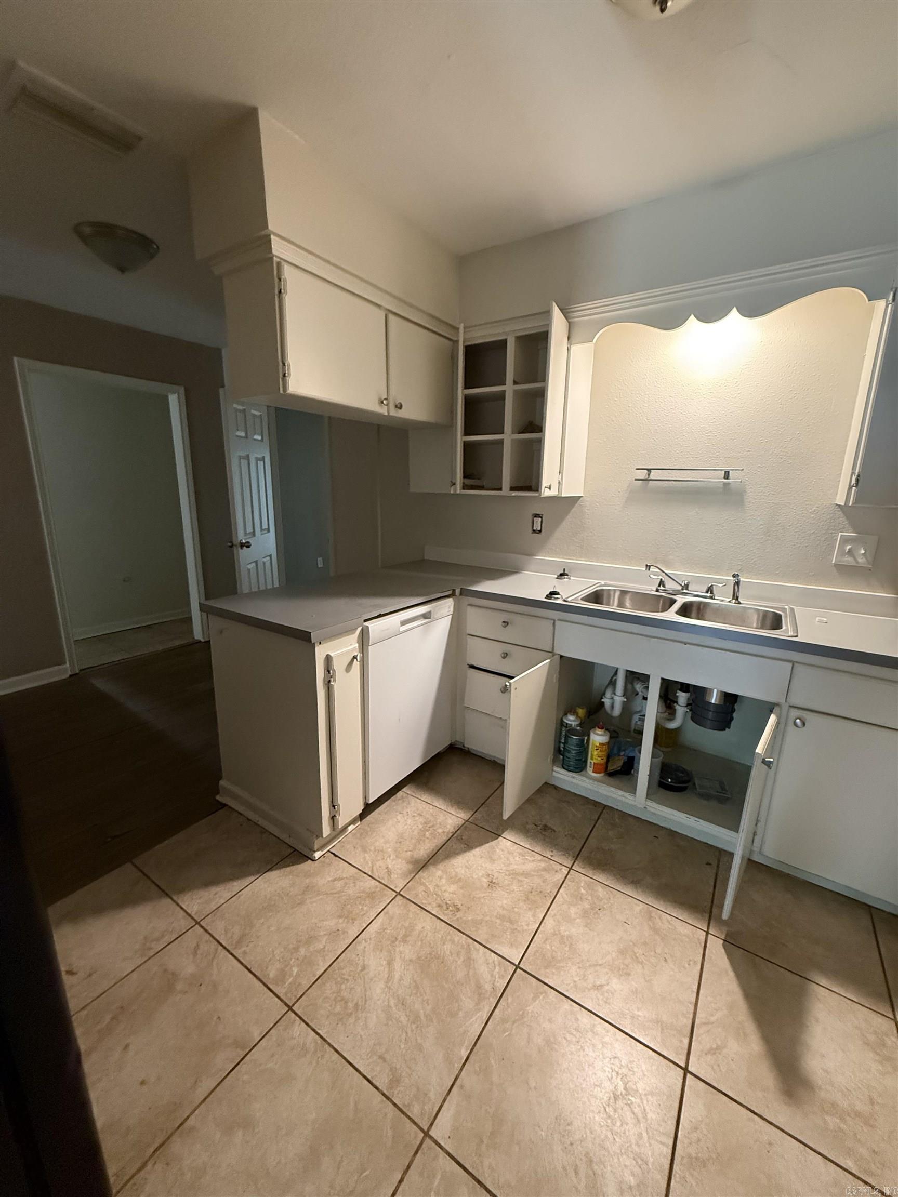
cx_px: 449
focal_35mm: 14
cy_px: 598
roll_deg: -0.7
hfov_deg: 85.7
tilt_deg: -12.6
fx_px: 484
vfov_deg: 102.1
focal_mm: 2.22
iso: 640
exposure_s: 1/60
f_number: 2.2
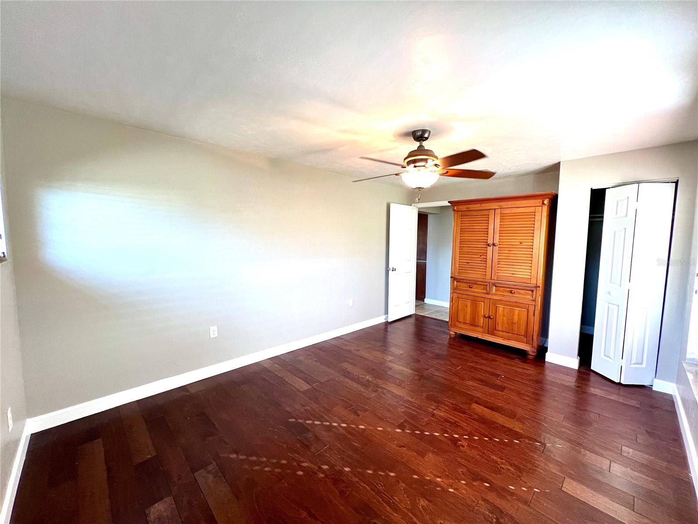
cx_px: 349
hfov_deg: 106.2
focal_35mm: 13
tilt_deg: -5.1
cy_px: 262
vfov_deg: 89.9
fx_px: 262
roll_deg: -0.8
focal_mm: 1.57
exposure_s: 1/60
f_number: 1.8
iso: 160
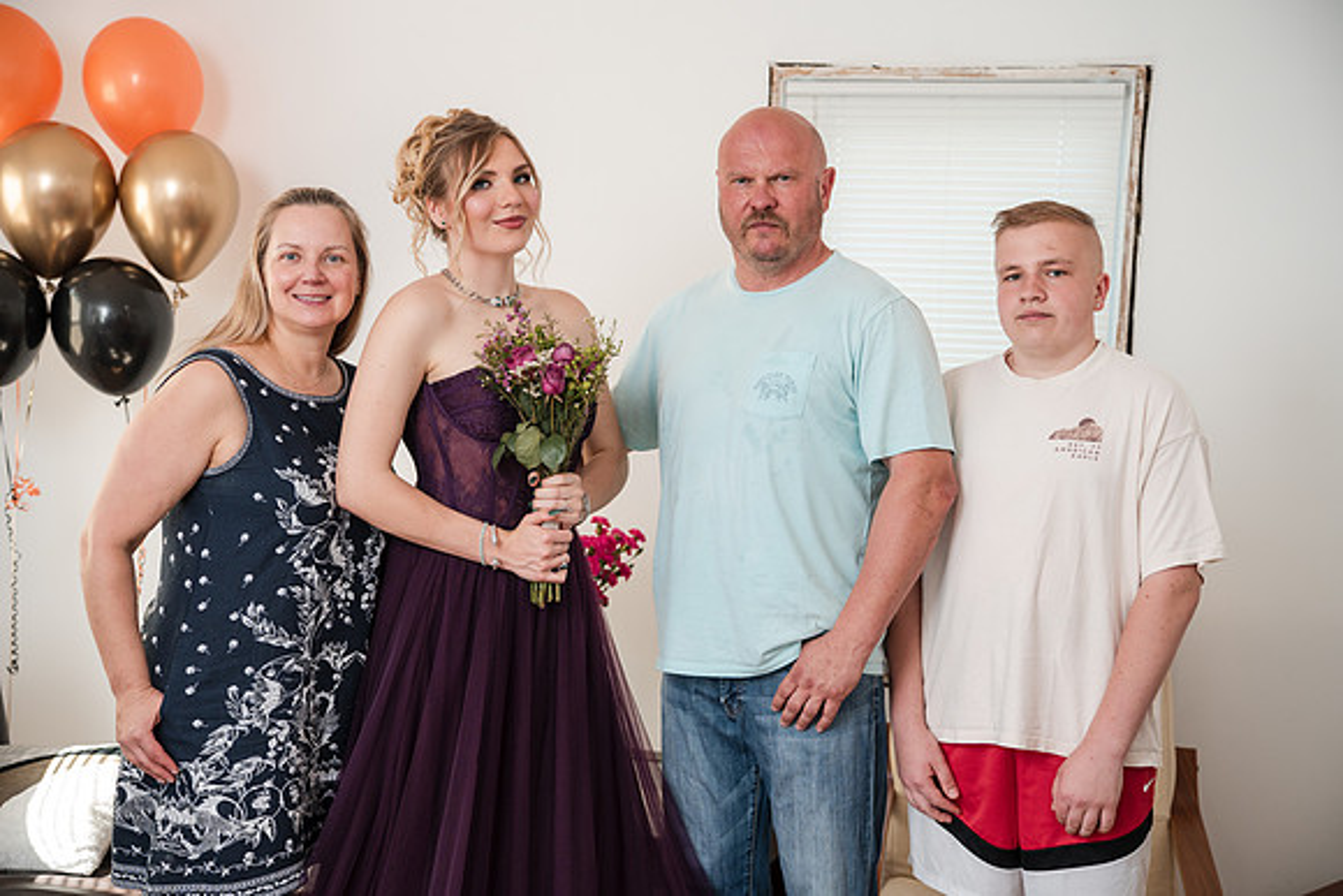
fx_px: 1866
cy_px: 448
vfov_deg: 27.0
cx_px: 672
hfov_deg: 39.6
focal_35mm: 50
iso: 1000
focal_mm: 50
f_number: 3.2
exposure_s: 1/250
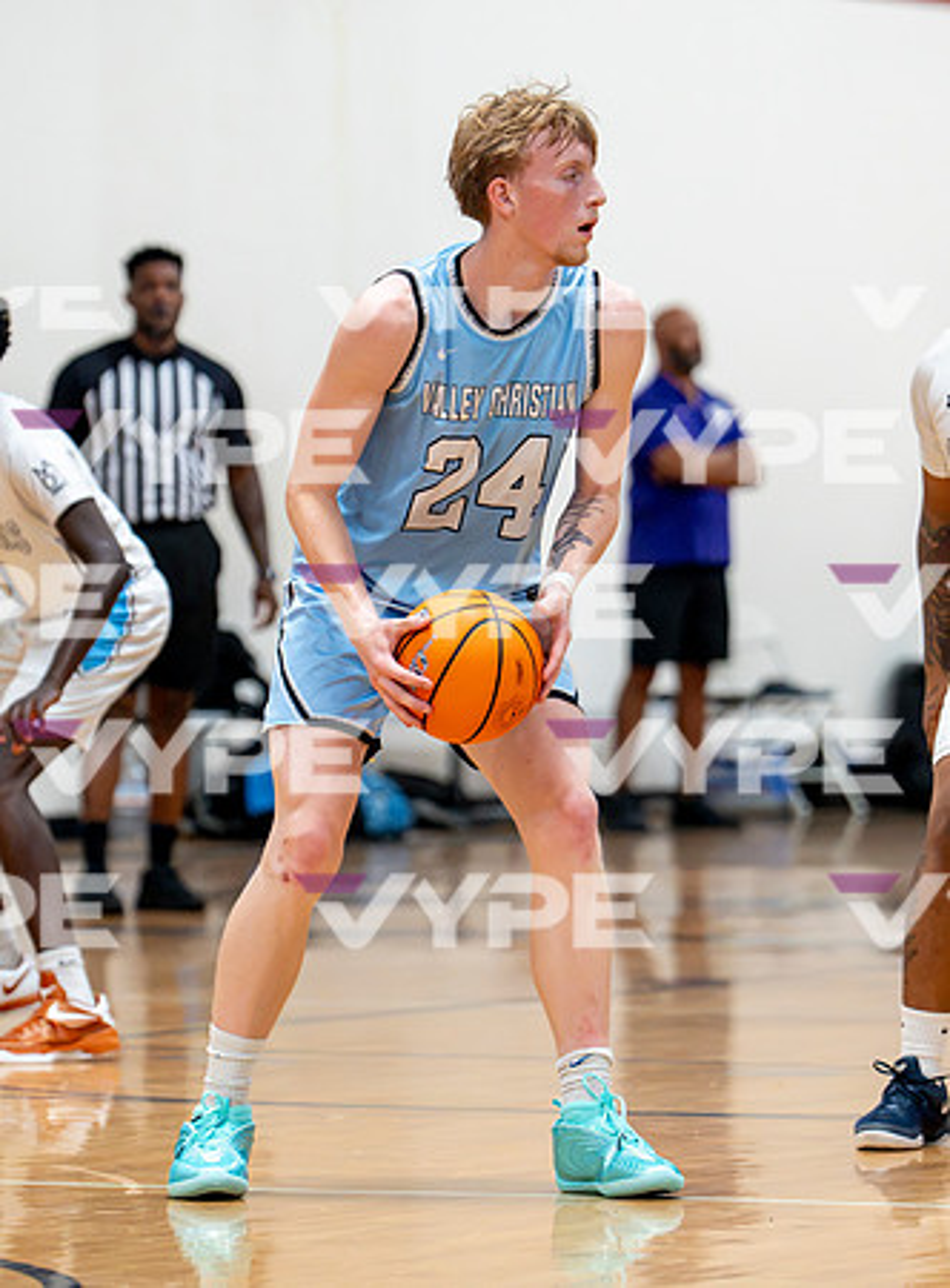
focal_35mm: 284
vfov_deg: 7.0
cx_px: 565
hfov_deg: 5.2
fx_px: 10497
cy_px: 662
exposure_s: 1/1250
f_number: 3.2
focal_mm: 149
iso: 10000
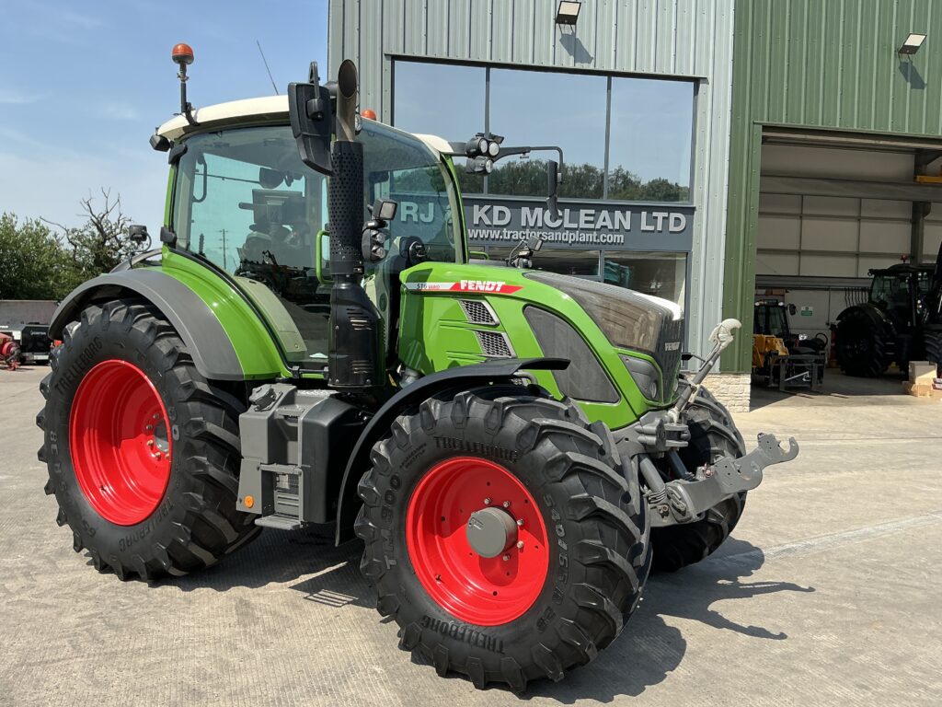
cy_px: 354
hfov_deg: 63.4
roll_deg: -1.2
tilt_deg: -2.8
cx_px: 471
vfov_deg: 49.7
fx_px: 762
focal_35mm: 28
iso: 25
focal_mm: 3
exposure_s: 1/1076
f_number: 1.8
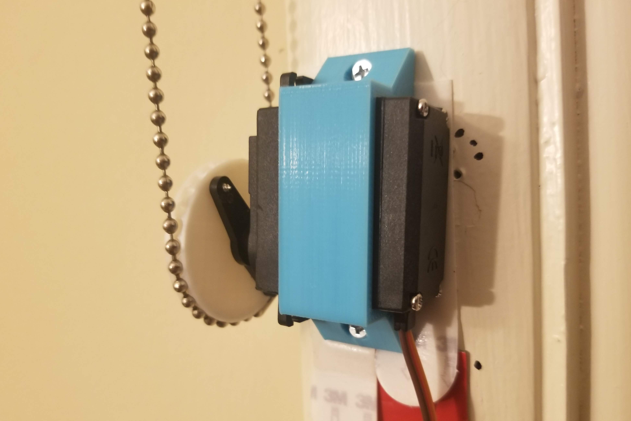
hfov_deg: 65.5
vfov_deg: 46.3
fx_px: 491
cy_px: 240
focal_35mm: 28
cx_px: 309
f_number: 1.7
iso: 250
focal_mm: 4.3
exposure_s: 1/15
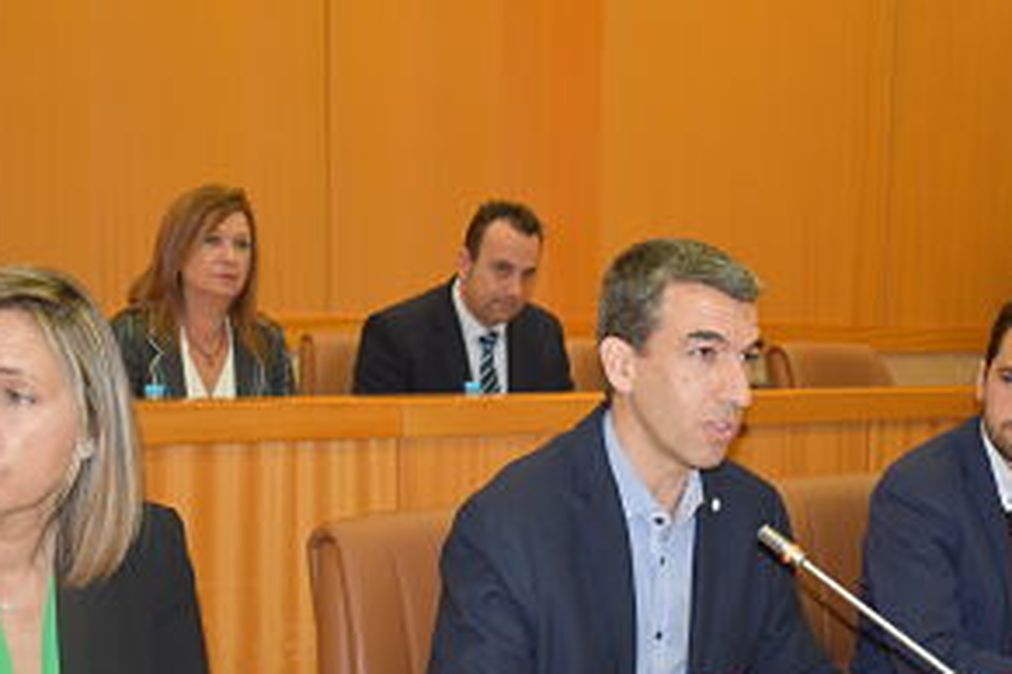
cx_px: 563
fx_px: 1565
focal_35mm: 56
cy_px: 457
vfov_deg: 24.2
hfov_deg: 35.8
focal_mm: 27
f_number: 4
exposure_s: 1/60
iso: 800
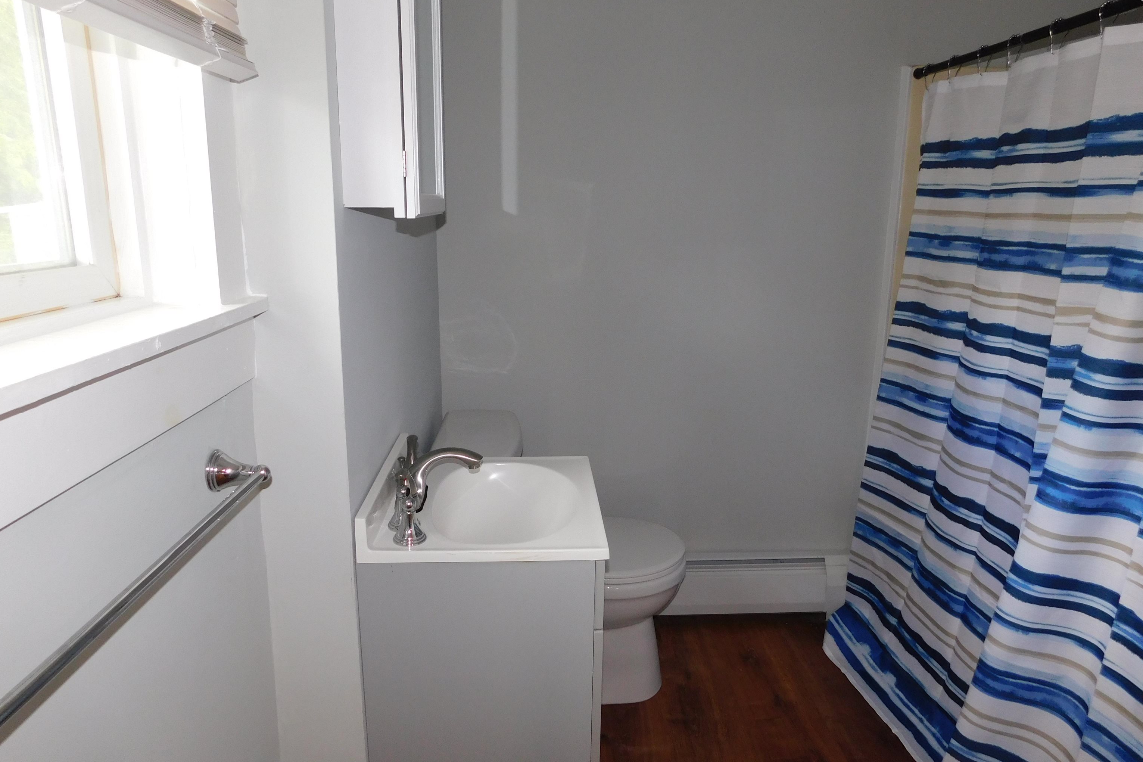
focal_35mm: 24
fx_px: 762
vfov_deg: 53.1
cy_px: 385
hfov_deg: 73.7
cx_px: 571
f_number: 3
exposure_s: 1/30
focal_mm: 4
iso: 200
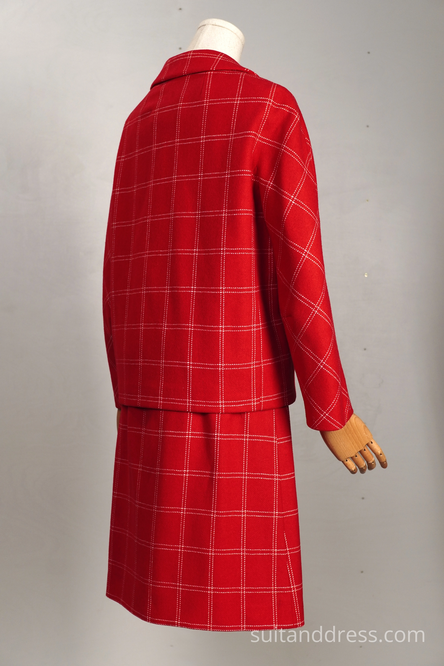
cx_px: 222
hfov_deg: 28.1
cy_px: 333
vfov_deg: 41.1
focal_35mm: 48
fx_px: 888
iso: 400
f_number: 4.5
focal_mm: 32
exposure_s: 1/100
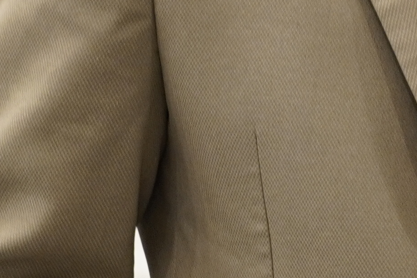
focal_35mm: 546
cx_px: 965
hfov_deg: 3.7
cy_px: 33
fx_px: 6323
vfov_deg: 2.5
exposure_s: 1/100
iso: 250
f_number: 1.4
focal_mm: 56
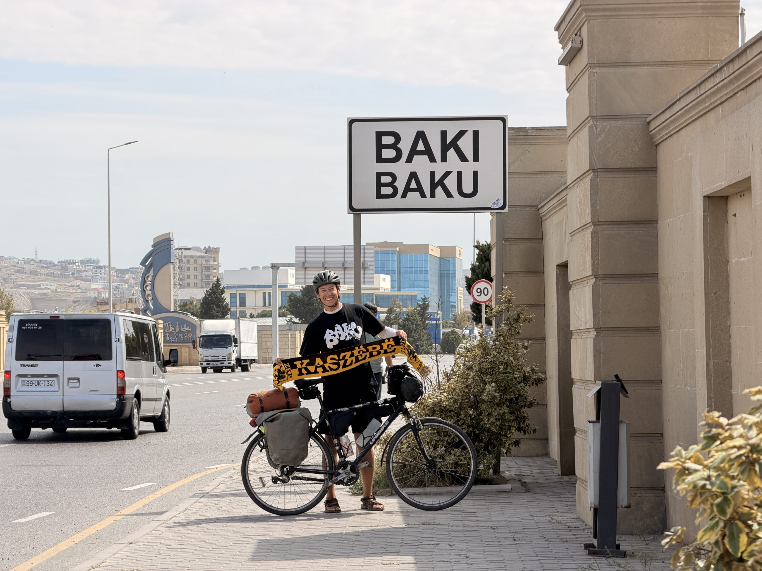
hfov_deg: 19.6
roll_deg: +1.2
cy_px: 286
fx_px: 2201
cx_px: 381
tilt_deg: +0.6
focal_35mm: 100
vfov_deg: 14.8
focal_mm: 16.89
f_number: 2.8
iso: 20
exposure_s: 1/638
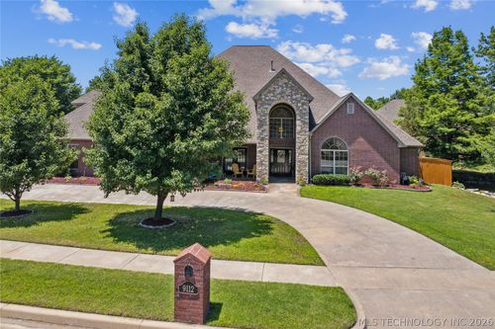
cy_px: 164
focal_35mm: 22
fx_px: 302
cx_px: 248
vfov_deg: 57.2
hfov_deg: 78.6
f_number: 2.8
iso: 100
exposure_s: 1/240
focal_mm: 8.4
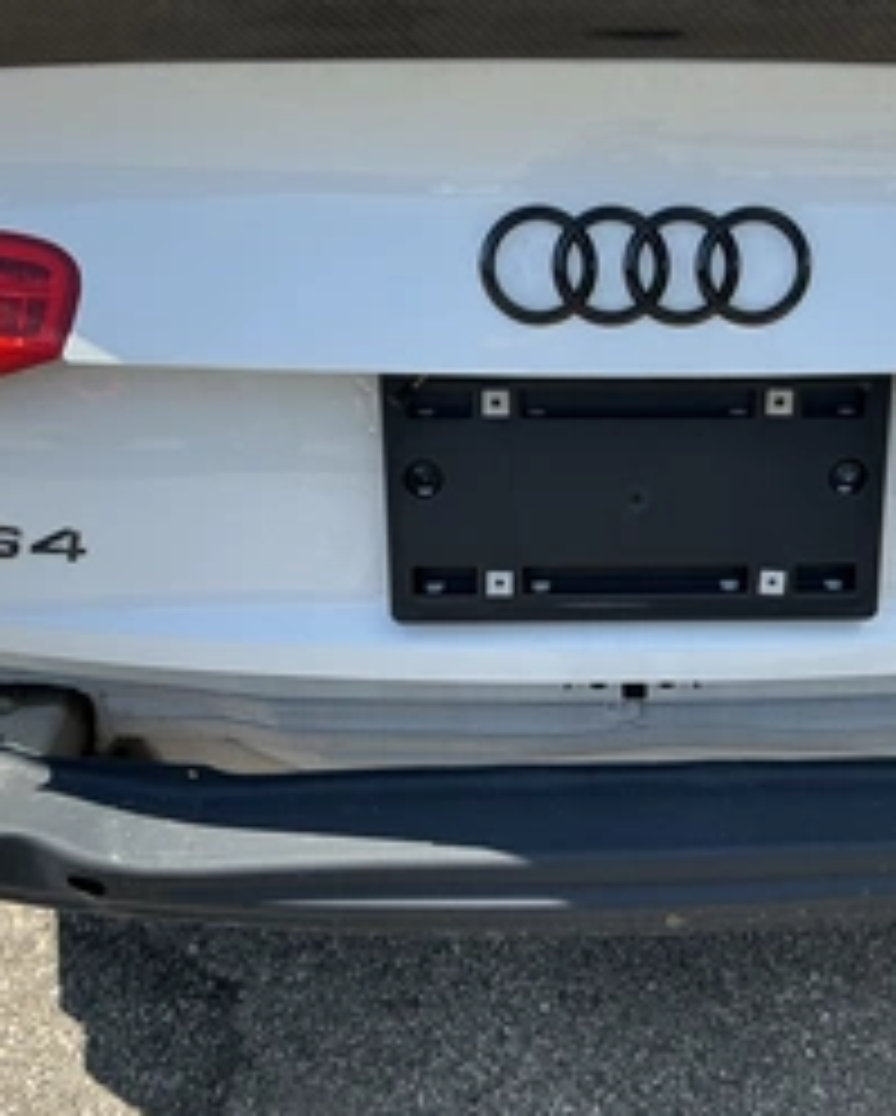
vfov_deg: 42.0
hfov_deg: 33.7
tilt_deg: -32.3
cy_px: 554
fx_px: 1456
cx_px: 639
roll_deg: -2.0
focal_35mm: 44
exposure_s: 1/883
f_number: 1.8
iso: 25
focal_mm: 3
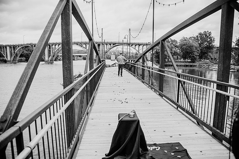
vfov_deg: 53.2
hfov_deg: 73.7
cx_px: 120
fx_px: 159
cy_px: 80
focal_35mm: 24
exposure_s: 1/800
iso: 320
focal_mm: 24
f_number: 4
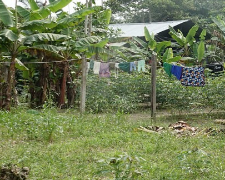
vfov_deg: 17.3
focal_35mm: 89
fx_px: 593
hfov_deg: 18.4
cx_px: 362
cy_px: 74
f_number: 4
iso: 100
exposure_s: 1/125
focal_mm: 8.8
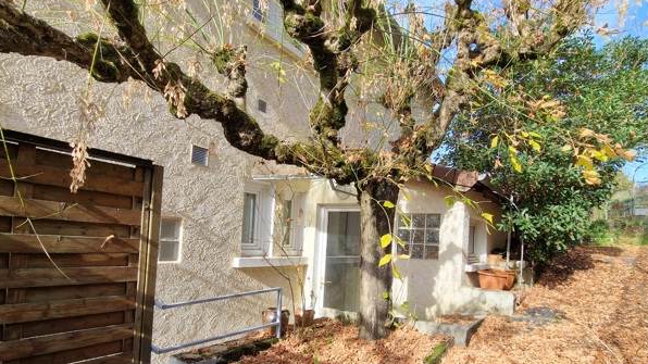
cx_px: 349
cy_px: 230
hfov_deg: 89.4
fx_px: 326
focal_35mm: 19
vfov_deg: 57.5
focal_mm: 2.2
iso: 50
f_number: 2.2
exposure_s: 1/306
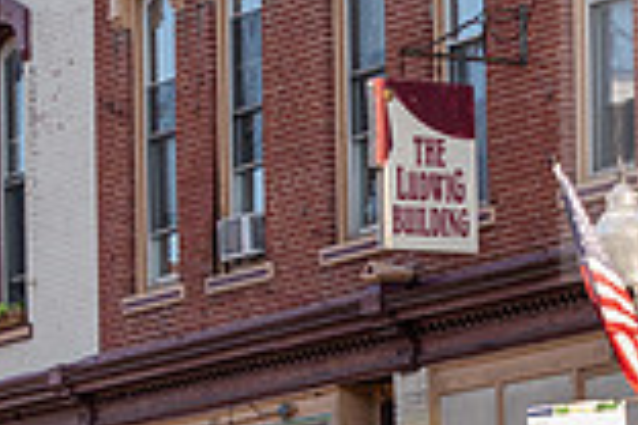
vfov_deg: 4.6
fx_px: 5263
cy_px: 435
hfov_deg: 6.9
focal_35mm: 297
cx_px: 438
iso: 50
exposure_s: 1/200
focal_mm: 80
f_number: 3.5
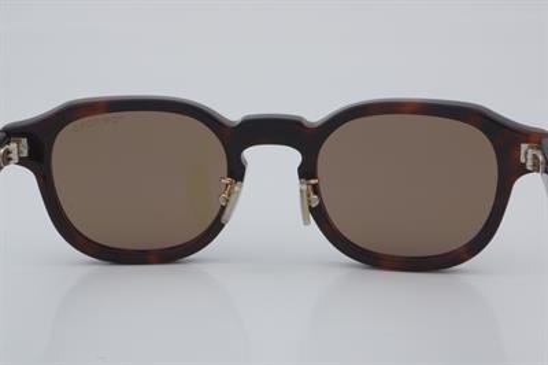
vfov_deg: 16.5
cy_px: 182
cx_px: 274
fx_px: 1255
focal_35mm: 82
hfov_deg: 24.6
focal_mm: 55
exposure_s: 1/4
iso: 100
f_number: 32
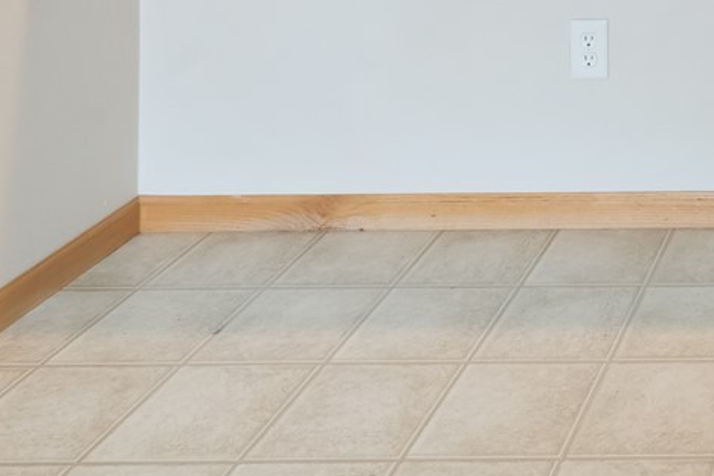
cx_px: 950
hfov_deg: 28.0
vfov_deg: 19.0
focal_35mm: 58
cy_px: -333
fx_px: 1150
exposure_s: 1/4
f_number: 10
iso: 400
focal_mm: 16
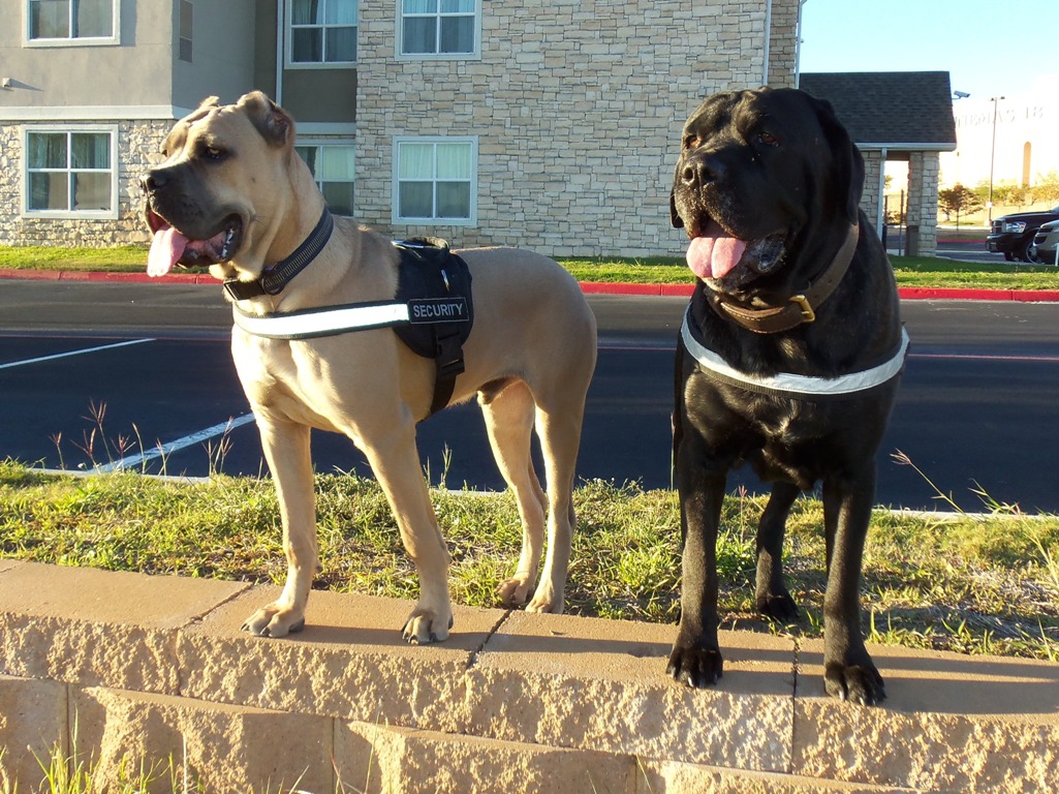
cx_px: 530
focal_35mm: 29
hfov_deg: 61.7
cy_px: 397
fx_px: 887
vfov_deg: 48.2
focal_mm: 5.2
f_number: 3.4
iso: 80
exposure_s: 1/160
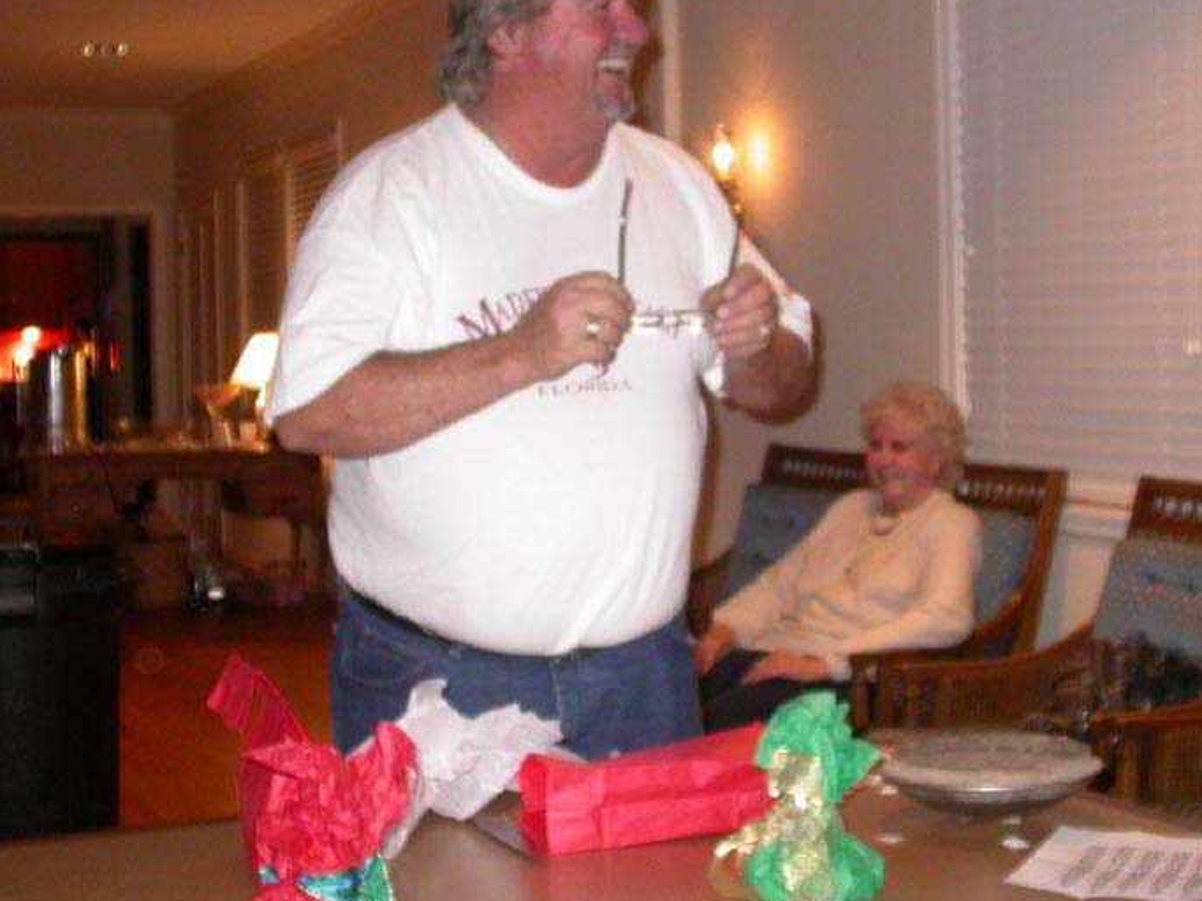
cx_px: 618
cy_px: 407
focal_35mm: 57
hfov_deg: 33.8
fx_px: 1979
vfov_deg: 25.6
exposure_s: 1/60
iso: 200
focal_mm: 7.85
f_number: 2.6
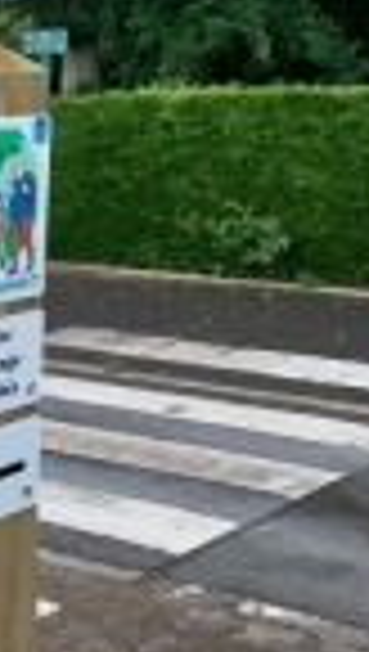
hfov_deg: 14.5
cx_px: -184
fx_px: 1351
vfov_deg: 27.1
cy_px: 378
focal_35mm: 78
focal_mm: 4
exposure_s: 1/600
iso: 25
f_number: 1.8
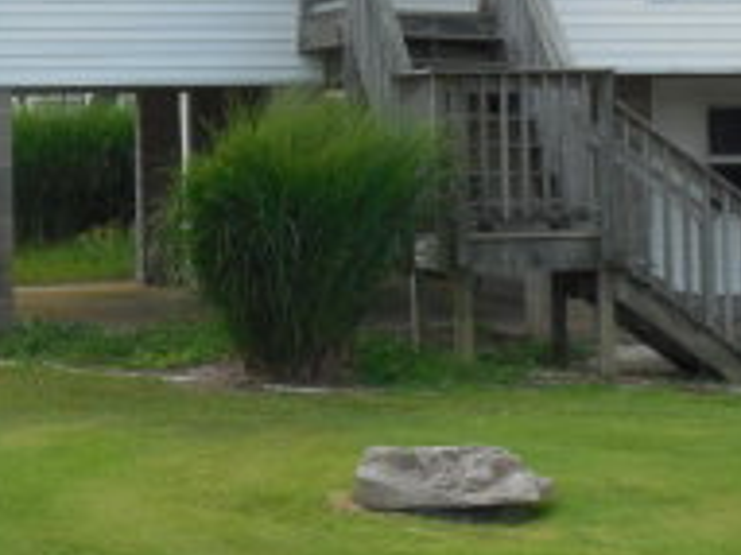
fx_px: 3038
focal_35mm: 142
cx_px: 539
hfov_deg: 13.9
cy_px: 74
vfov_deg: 10.4
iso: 125
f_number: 4
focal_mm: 9.4
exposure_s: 1/1000
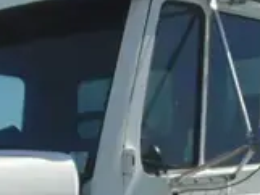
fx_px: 985
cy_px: 300
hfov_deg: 15.0
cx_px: 116
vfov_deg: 10.9
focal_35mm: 131
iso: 80
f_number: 9.7
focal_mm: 4
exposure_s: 1/160
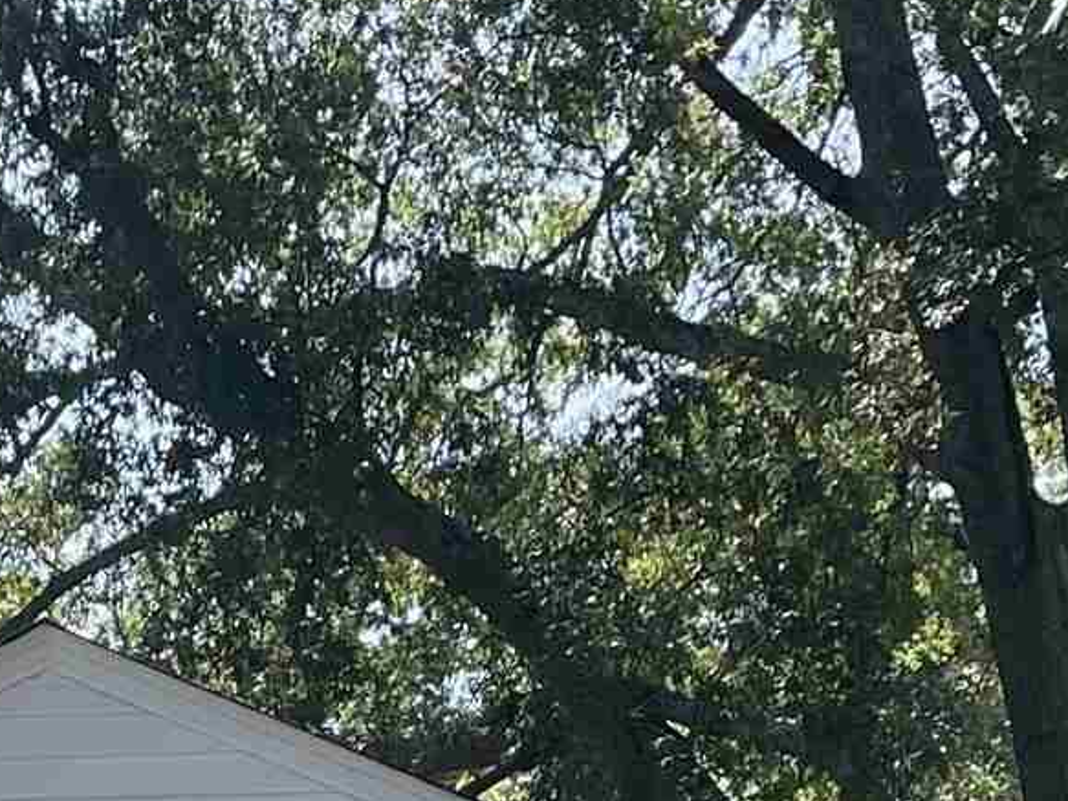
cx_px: 2
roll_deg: +1.1
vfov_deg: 9.4
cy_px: 2025
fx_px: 4226
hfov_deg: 14.2
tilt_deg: -0.7
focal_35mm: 137
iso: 32
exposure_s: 1/963
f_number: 1.6
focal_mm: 4.2
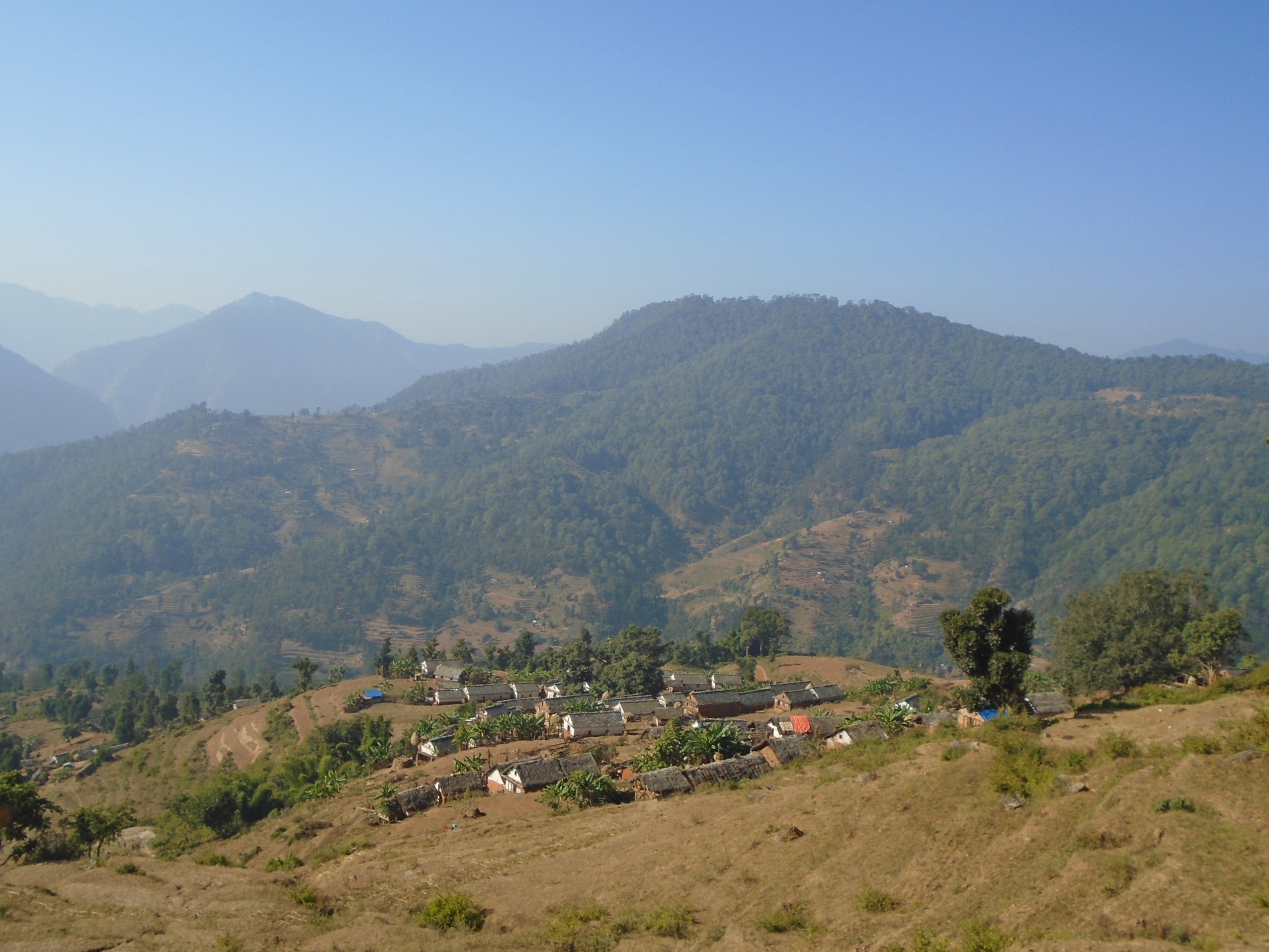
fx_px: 1136
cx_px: 634
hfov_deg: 58.3
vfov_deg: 45.4
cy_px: 476
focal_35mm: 31
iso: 100
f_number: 8.8
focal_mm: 5.5
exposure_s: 1/160
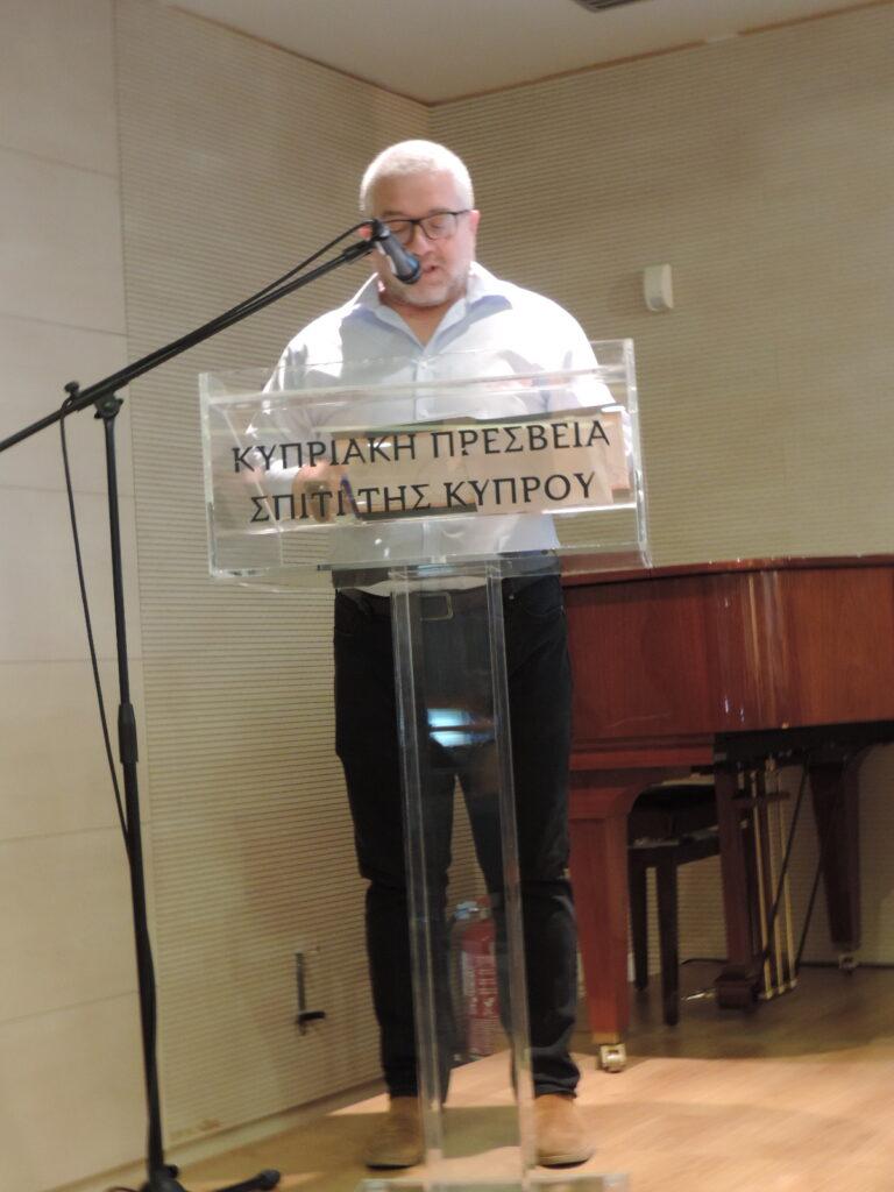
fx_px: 2066
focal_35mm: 60
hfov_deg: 24.4
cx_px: 447
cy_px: 596
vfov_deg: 32.2
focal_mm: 10.7
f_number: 3.7
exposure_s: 1/15
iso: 720
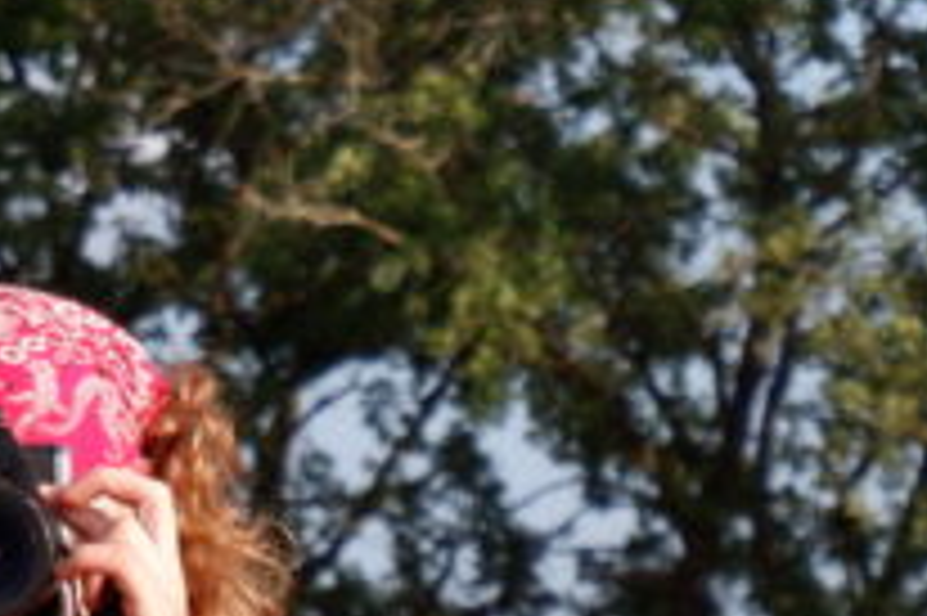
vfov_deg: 4.1
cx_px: 54
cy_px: 605
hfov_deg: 6.1
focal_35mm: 338
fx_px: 8696
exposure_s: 1/500
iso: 200
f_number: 5.6
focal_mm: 45
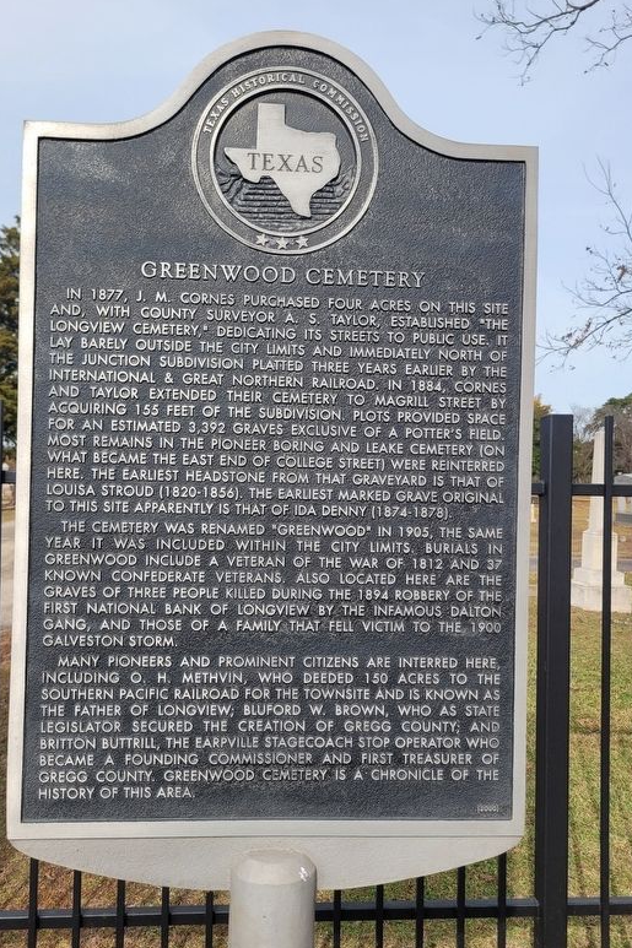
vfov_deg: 65.5
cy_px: 483
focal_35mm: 28
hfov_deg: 46.3
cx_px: 286
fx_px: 738
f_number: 1.8
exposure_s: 1/1384
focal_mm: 5.4
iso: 40
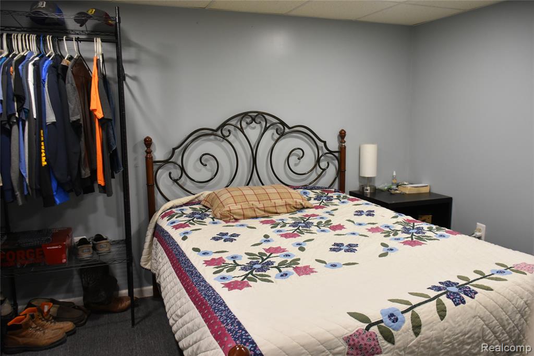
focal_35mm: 27
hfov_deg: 67.4
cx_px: 267
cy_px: 178
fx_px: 400
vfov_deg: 47.9
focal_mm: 18
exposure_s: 1/60
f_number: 4
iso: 1000
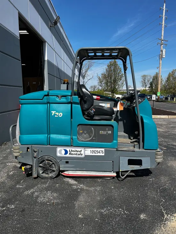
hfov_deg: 53.1
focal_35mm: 26
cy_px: 117
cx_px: 88
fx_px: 176
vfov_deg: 67.3
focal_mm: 5.1
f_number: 1.6
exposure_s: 1/3135
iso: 50
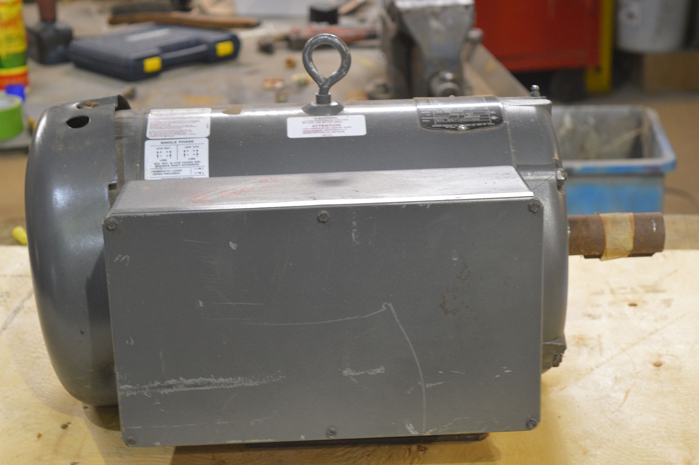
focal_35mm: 82
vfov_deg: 16.5
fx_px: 1601
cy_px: 232
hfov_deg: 24.6
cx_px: 350
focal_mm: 55
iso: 800
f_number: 5.6
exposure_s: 1/15
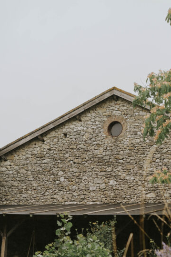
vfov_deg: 20.9
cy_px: 240
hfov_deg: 14.3
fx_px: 677
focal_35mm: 95
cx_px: 143
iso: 100
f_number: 2.8
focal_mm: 50
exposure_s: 1/500
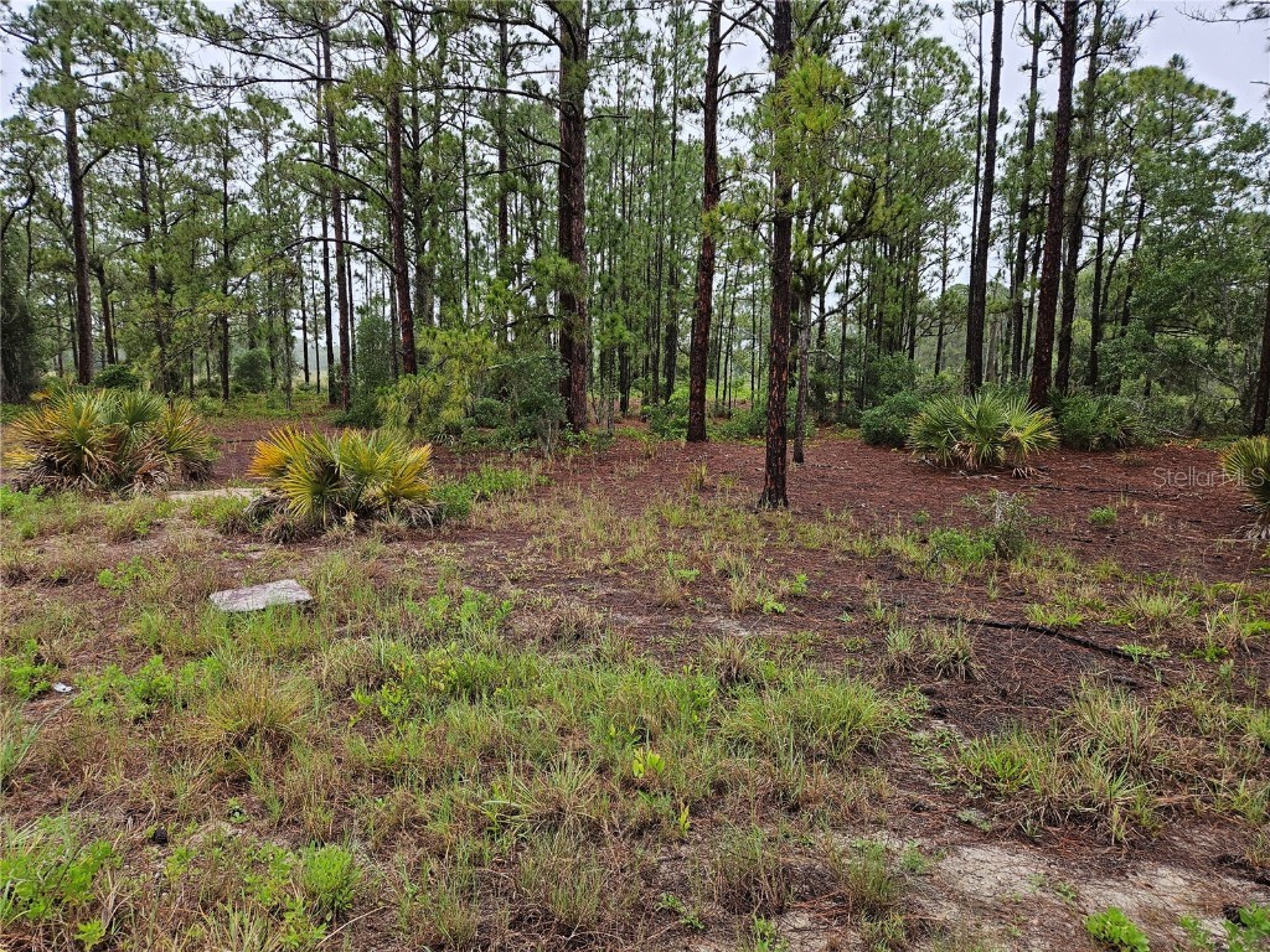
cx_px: 635
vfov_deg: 58.9
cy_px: 476
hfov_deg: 73.9
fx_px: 844
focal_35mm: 23
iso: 40
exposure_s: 1/207
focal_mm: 5.4
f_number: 1.8
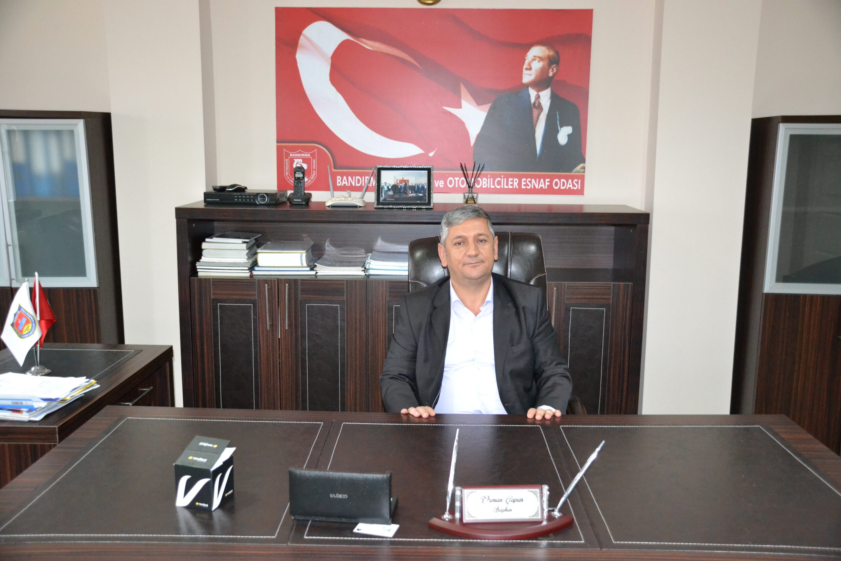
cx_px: 420
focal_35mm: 33
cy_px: 280
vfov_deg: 40.0
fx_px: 771
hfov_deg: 57.2
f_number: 3.8
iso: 3200
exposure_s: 1/60
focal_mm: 22
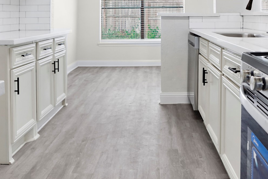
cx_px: 155
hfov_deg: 51.7
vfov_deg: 33.8
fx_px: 275
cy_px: 15
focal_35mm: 37
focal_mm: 17
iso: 200
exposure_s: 1/60
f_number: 4
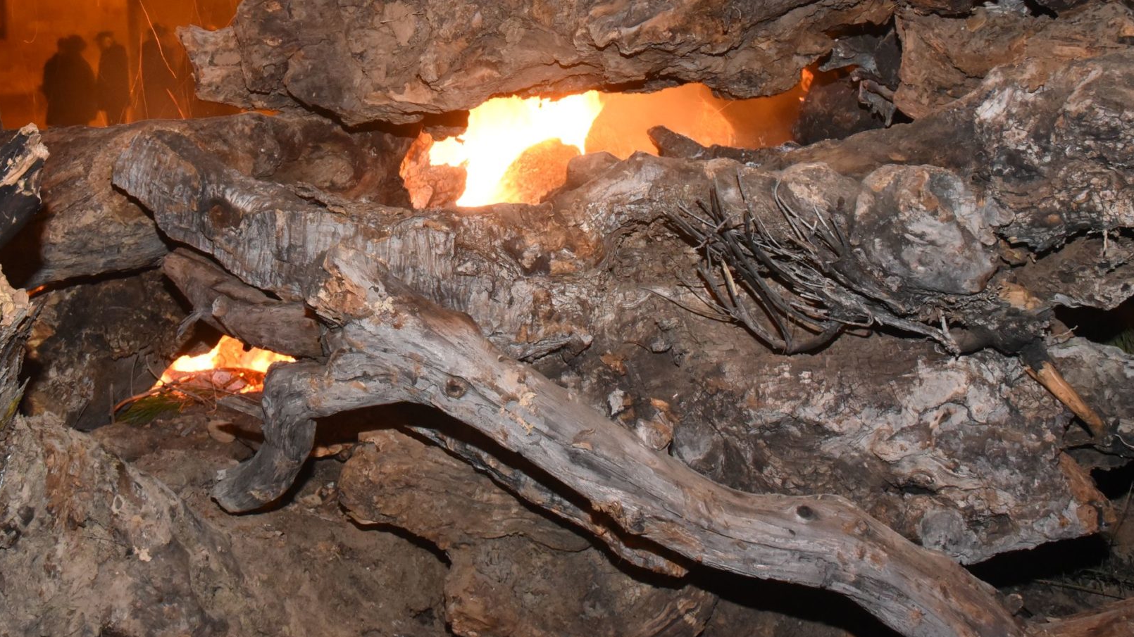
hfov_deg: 49.6
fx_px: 1203
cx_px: 375
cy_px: 61
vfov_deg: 28.5
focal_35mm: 40
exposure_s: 1/6
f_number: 10
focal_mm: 24
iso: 4000
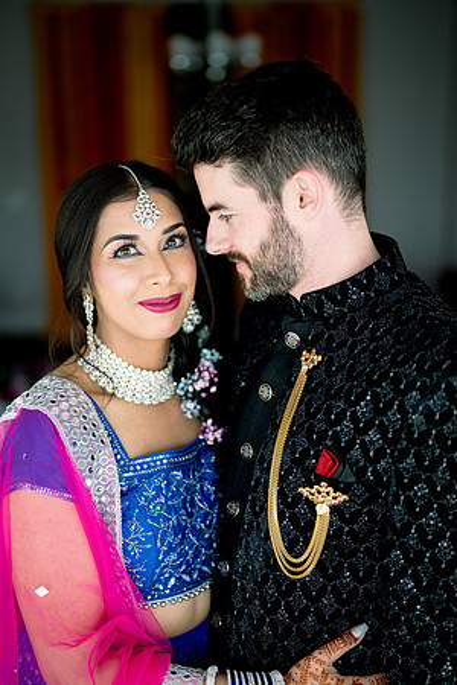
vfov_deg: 39.6
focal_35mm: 50
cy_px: 342
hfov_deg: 27.0
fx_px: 952
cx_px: 228
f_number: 1.4
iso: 320
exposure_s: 1/320
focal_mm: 50
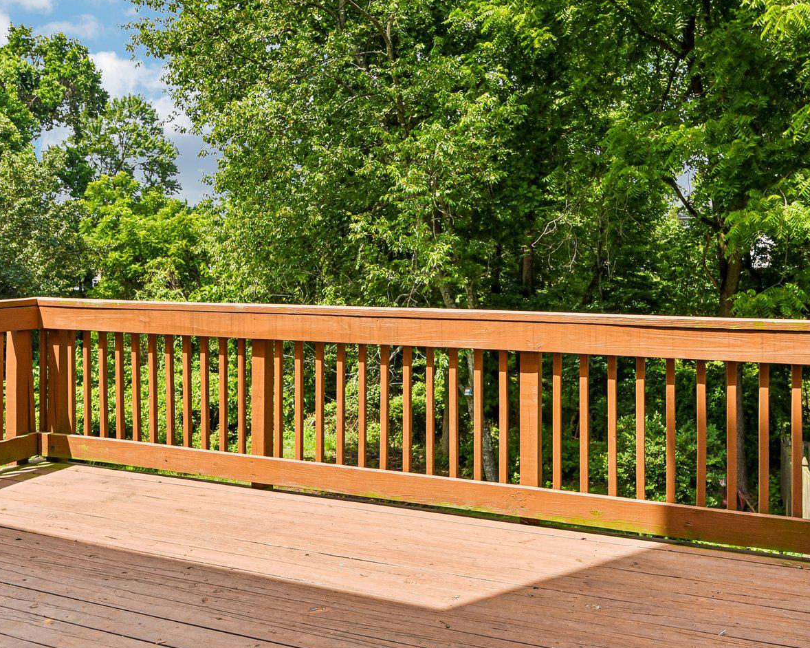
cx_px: 426
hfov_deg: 57.2
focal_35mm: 31
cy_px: 272
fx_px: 743
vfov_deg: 46.9
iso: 400
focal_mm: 19
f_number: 8
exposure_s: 1/800
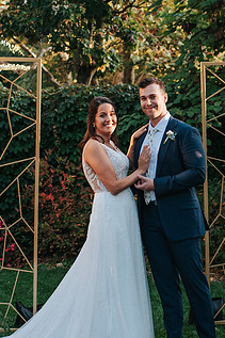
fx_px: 1154
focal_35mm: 123
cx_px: 175
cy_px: 203
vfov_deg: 16.6
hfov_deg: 11.1
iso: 1000
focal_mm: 35
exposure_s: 1/800
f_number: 3.2
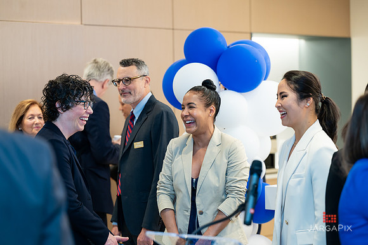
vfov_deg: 13.5
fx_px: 1036
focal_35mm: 101
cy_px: 122
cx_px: 184
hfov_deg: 20.1
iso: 400
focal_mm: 97
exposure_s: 1/160
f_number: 3.2
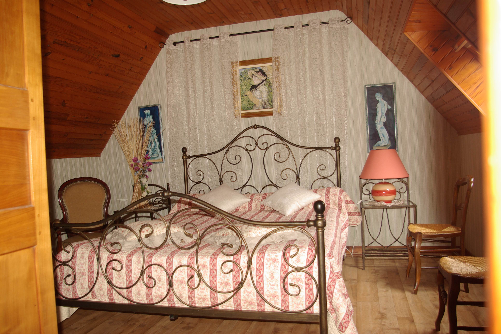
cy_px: 167
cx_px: 250
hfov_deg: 67.4
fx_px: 376
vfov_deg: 48.0
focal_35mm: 27
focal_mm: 18
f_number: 3.5
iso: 200
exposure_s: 1/30
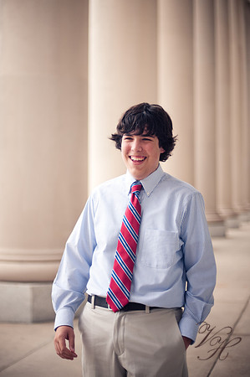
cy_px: 188
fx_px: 522
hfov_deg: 26.9
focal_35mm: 50
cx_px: 125
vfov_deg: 39.6
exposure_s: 1/400
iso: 200
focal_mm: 50
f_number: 1.4
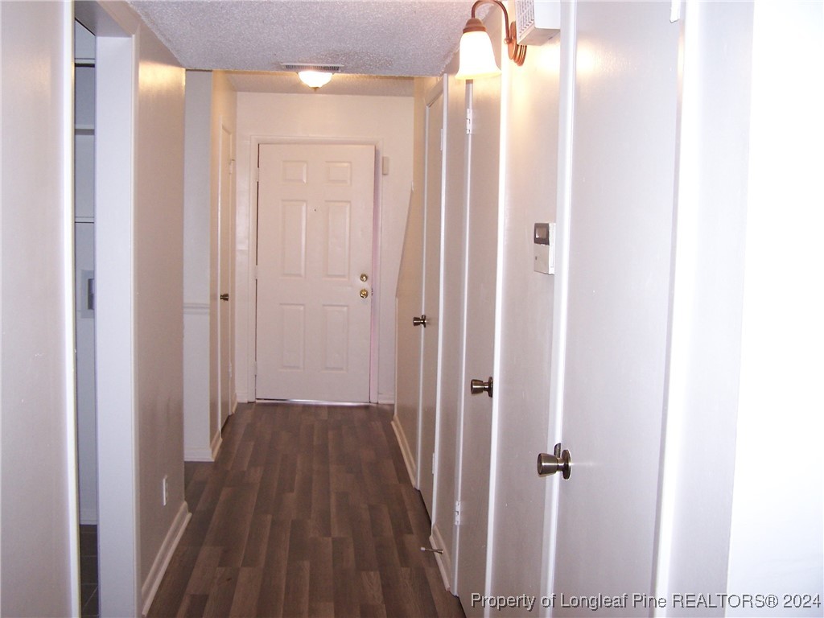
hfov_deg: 49.0
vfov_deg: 37.7
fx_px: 905
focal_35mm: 38
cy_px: 309
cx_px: 412
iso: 140
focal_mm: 6.3
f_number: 2.8
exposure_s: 1/60
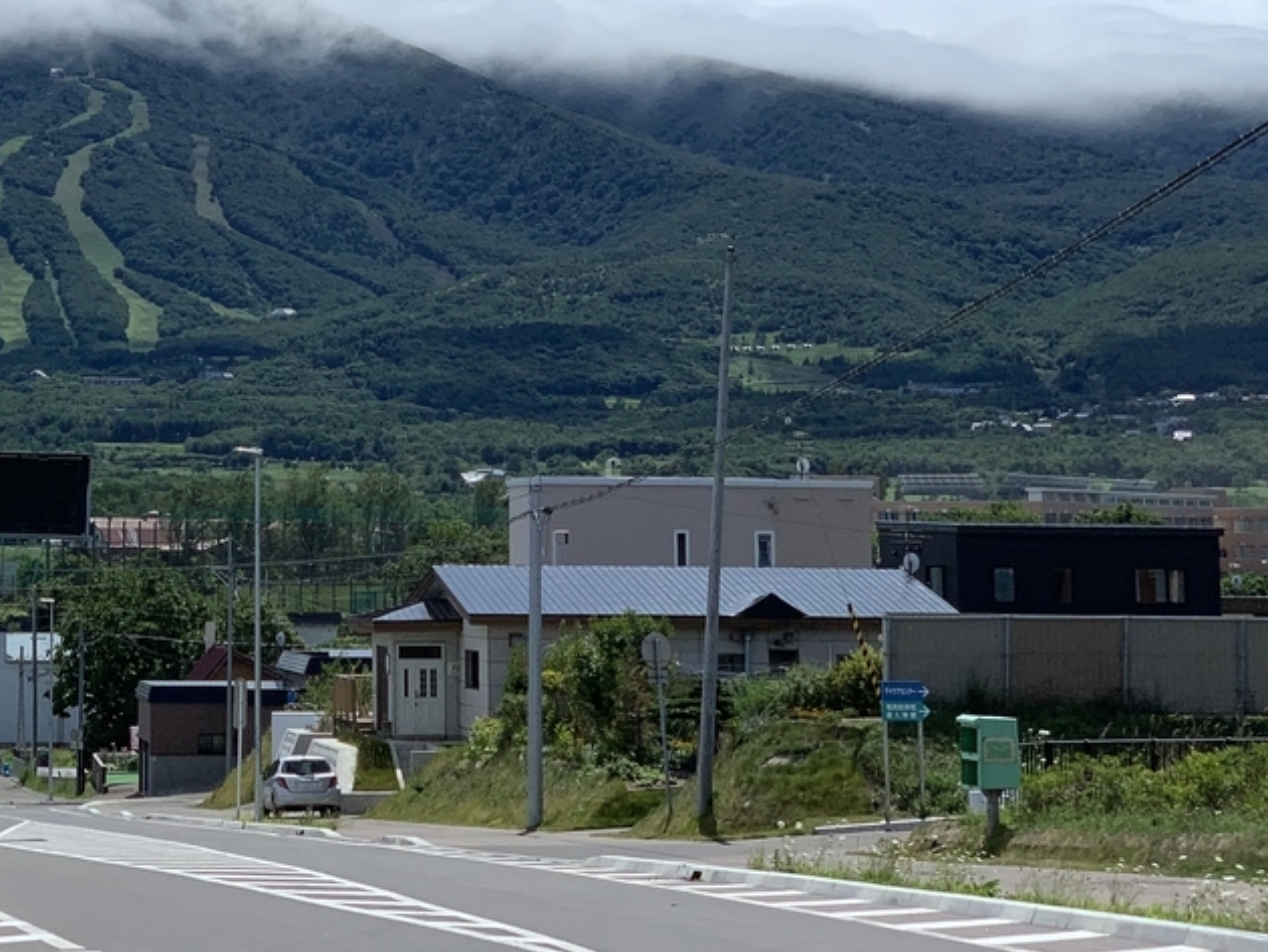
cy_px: 78
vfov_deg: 14.8
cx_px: 199
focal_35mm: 99
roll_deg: -1.1
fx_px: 3628
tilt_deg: +8.4
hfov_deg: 19.6
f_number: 2.4
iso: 16
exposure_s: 1/3425
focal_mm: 6
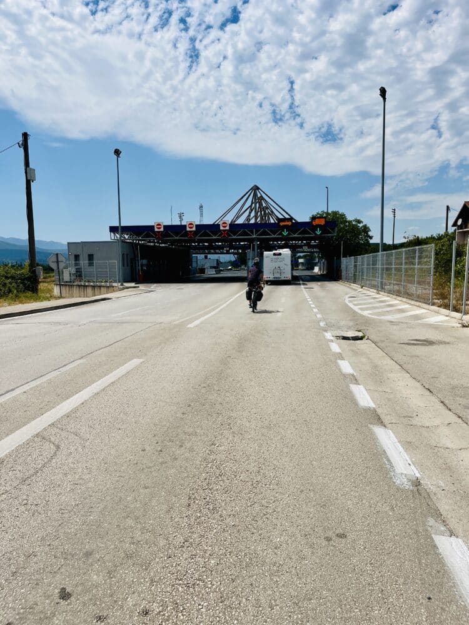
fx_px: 470
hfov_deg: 53.1
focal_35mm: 26
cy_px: 312
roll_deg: +0.7
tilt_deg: -7.4
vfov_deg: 67.3
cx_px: 234
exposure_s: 1/8403
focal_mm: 5.1
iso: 50
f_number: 1.6
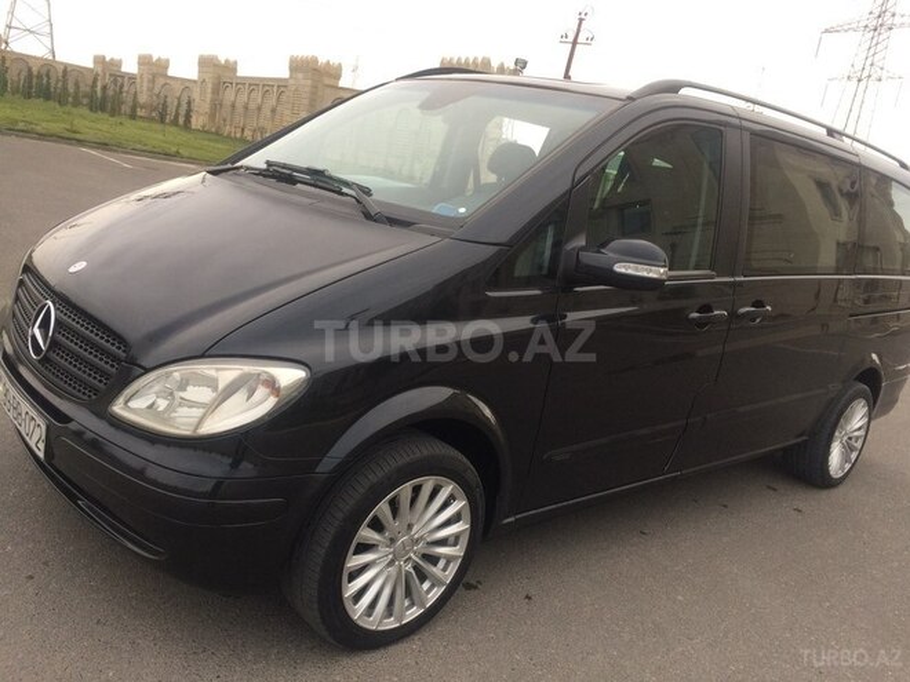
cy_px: 341
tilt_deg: -11.9
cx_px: 455
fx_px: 762
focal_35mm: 29
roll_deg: -9.1
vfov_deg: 48.2
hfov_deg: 61.7
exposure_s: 1/100
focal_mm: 4.15
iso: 64
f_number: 2.2
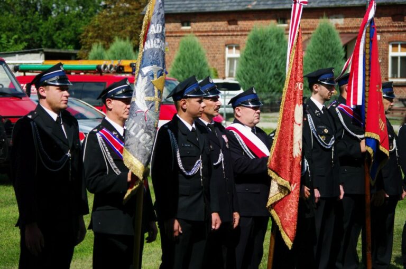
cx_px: 203
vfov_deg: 11.4
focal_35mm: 120
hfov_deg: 17.1
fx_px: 1352
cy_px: 134
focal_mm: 80
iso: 400
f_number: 4.5
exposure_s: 1/3000
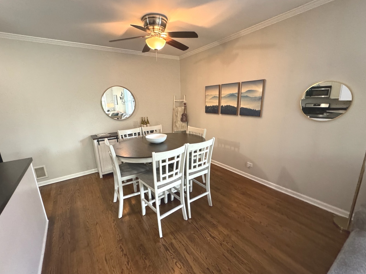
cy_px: 140
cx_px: 175
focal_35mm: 15
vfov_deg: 81.7
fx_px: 159
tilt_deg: -14.6
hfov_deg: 98.1
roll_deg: +2.3
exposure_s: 1/60
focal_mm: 2.22
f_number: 2.2
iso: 1000
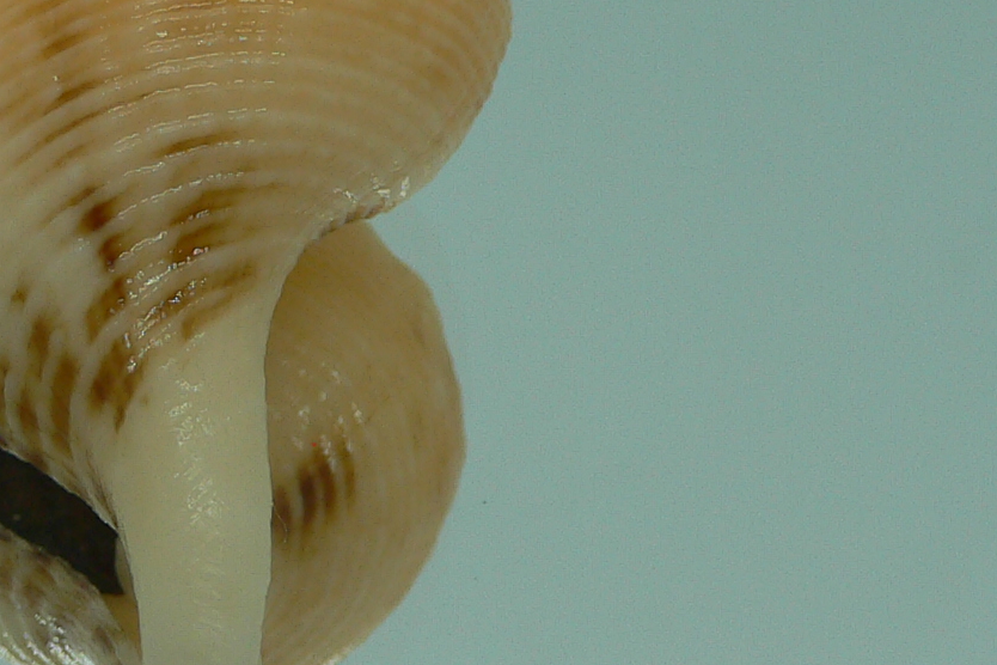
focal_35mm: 88
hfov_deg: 22.8
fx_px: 2437
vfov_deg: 15.5
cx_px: 179
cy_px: 267
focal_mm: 4.6
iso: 80
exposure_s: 1/80
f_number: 2.8
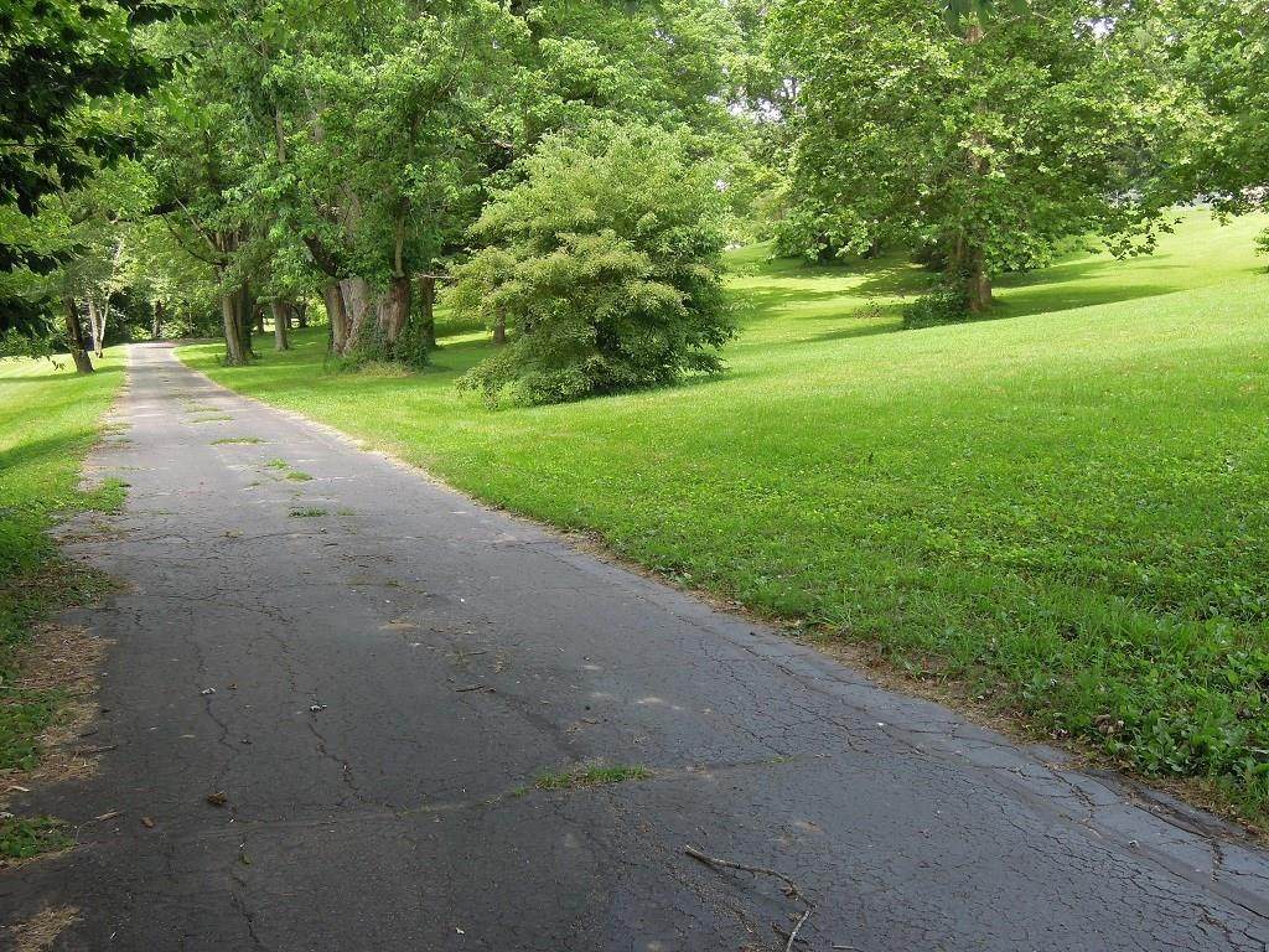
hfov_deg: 46.8
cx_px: 634
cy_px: 476
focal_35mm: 40
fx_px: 1466
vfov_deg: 36.0
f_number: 3.3
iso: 160
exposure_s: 1/200
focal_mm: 7.2
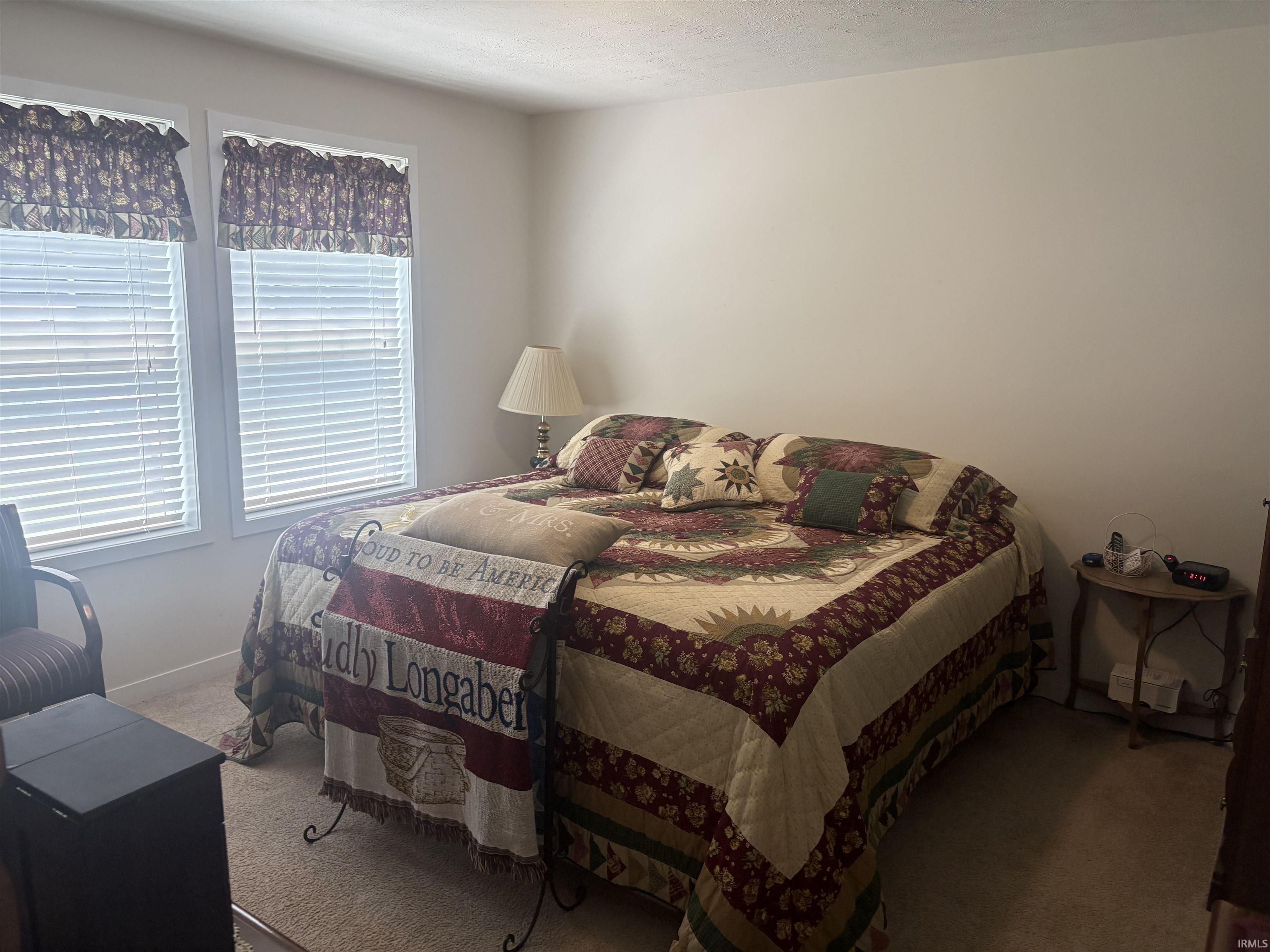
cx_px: 635
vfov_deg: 53.1
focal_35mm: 26
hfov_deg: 67.3
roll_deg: -0.2
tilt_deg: -10.3
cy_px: 476
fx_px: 954
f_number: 1.6
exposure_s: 1/120
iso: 160
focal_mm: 5.96
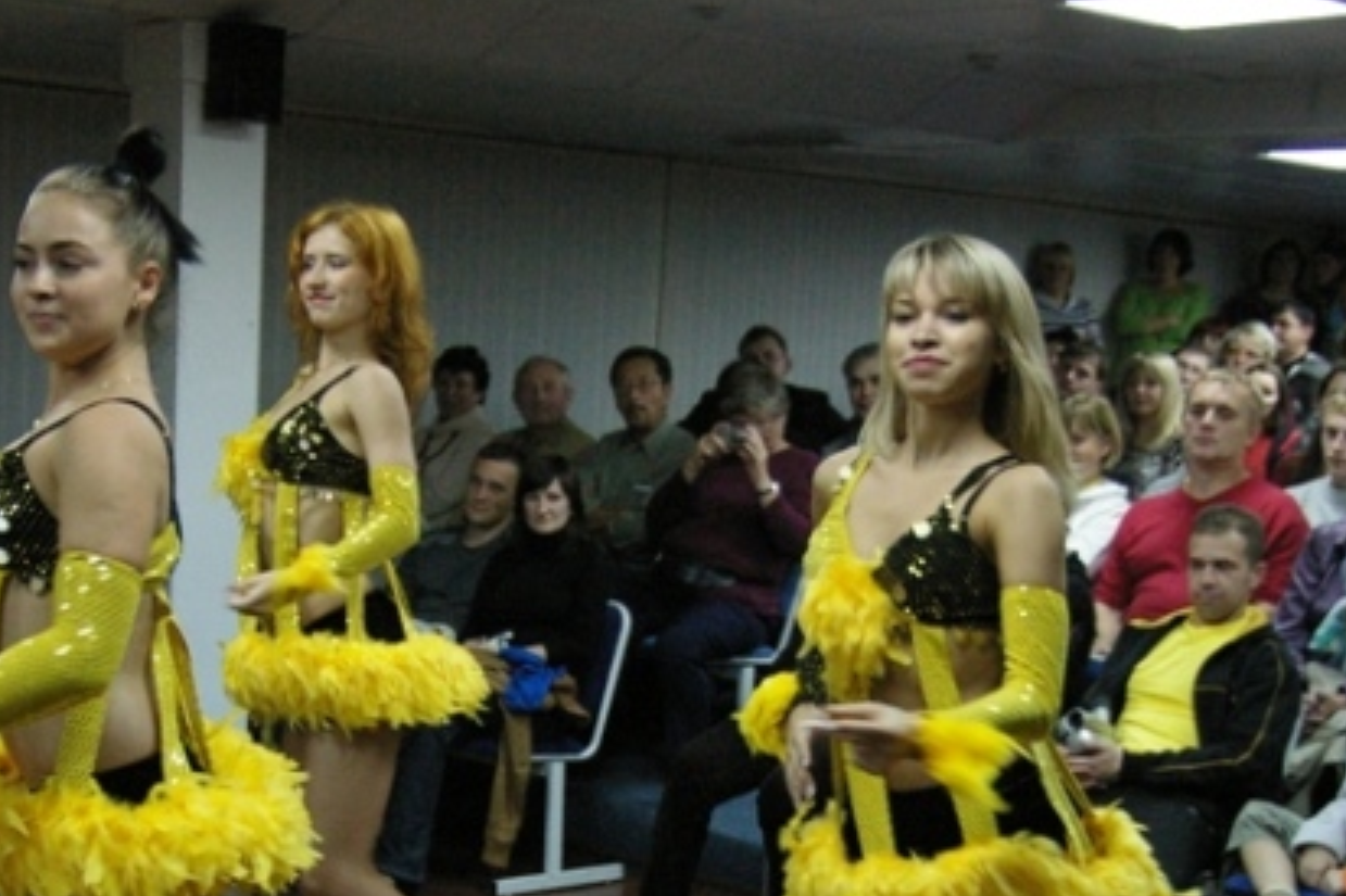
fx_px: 2278
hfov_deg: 32.7
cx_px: 499
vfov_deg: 21.8
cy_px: 798
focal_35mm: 61
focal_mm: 21
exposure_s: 1/160
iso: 1600
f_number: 2.8
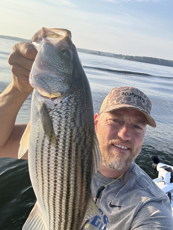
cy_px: 115
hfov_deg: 46.8
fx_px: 200
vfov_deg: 60.0
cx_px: 86
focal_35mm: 30
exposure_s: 1/525
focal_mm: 2.69
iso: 25
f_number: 1.9
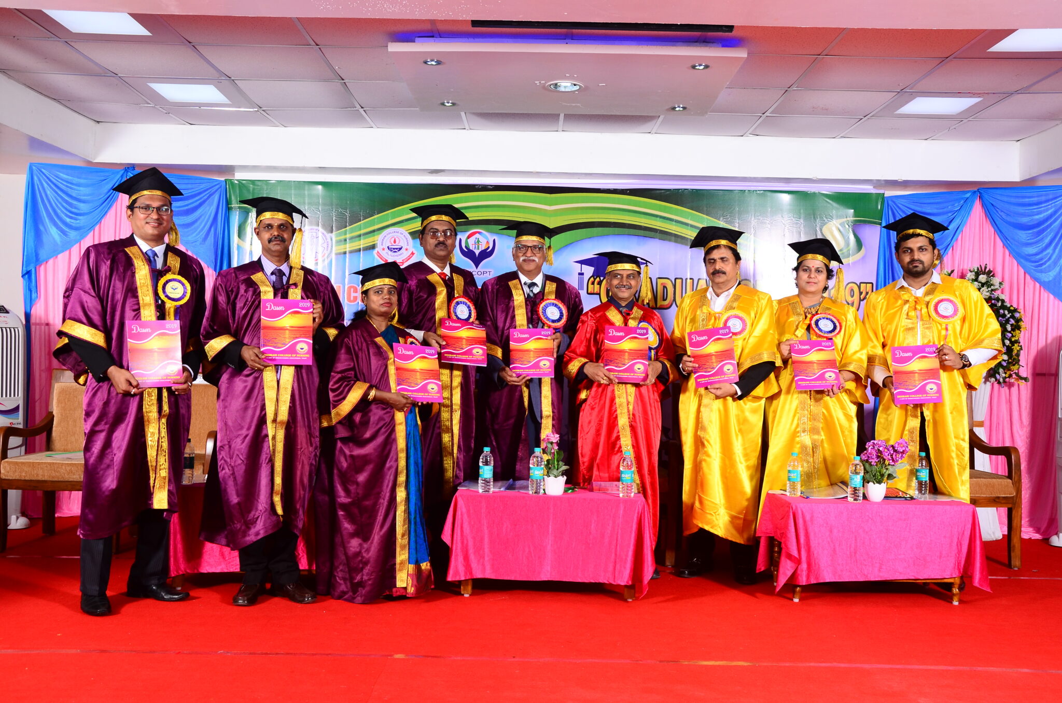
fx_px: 971
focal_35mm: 33
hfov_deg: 57.3
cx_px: 531
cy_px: 352
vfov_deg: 39.8
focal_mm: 22
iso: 320
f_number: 9
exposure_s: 1/200
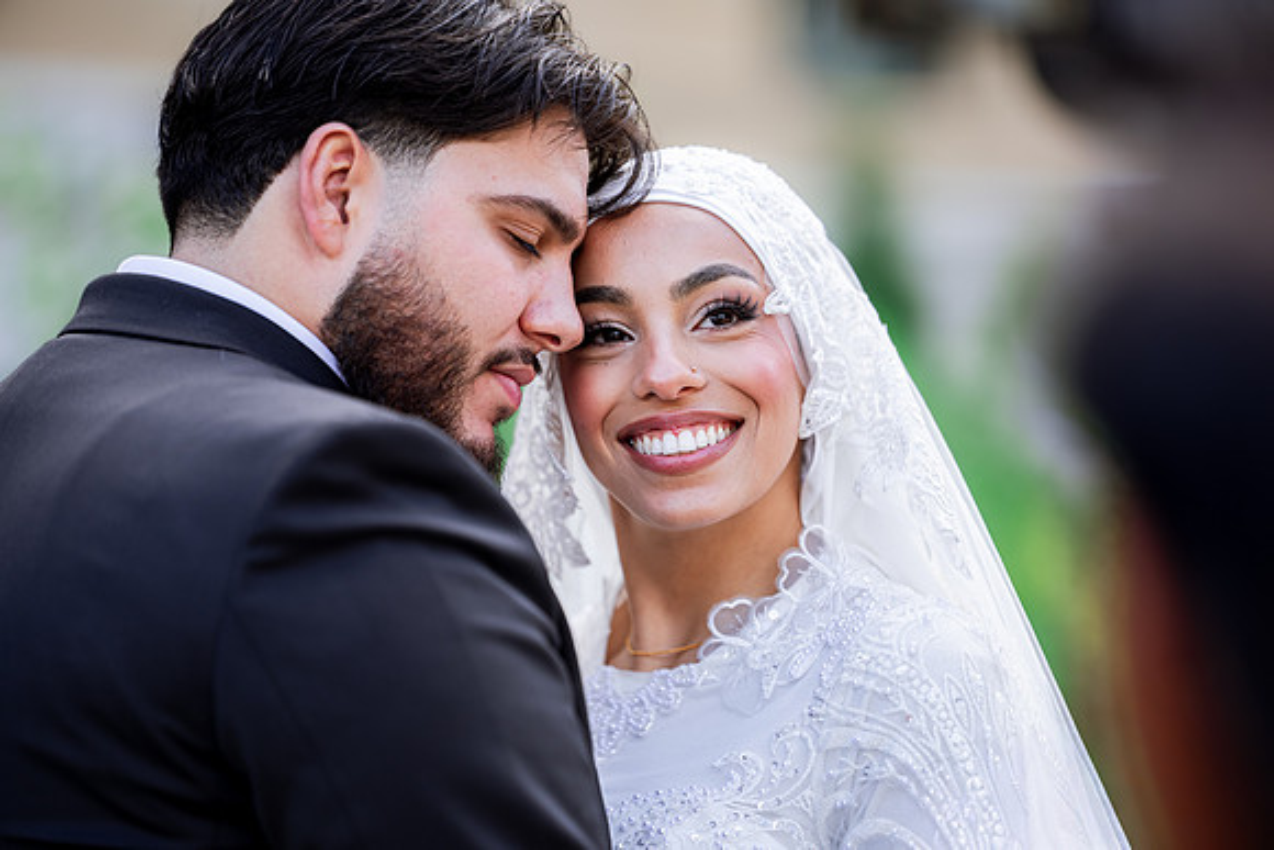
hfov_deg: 13.7
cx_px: 637
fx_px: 5309
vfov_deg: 9.2
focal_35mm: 150
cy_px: 425
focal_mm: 150
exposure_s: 1/800
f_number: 2
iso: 200
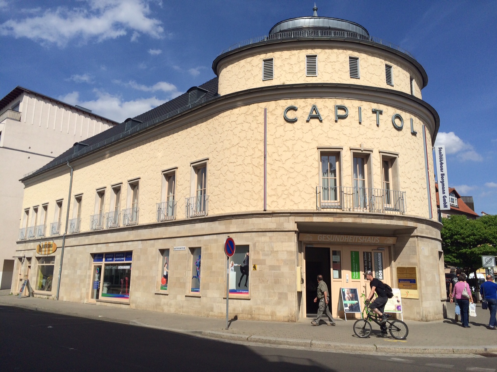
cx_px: 248
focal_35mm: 29
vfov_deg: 48.2
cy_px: 186
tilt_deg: +10.9
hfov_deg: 61.7
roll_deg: -0.3
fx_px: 416
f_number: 2.2
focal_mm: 4.15
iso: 32
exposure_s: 1/4566
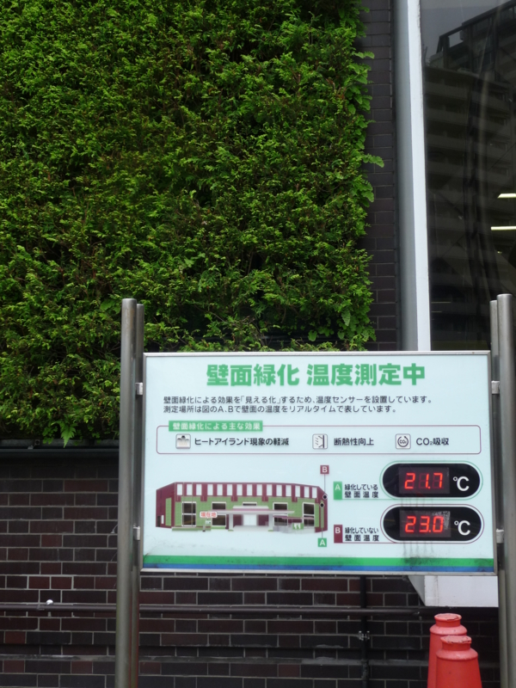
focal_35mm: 43
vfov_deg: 43.9
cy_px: 344
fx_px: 855
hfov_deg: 33.6
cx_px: 258
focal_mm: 7.1
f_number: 4
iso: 100
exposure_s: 1/80
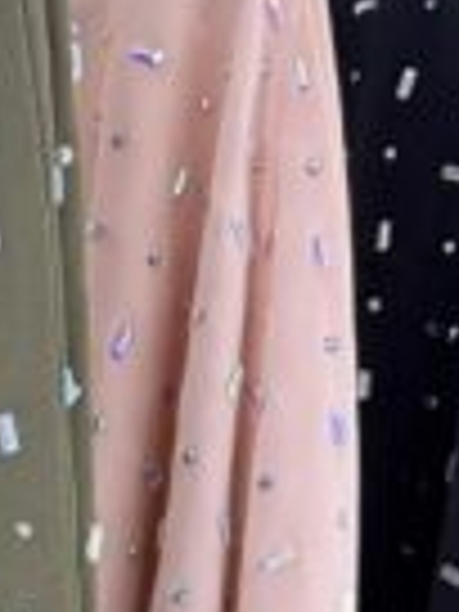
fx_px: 2493
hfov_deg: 9.2
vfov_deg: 12.0
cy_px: 1346
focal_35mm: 141
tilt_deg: -9.4
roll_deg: -2.2
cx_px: -738
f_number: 1.78
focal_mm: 6.76
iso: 125
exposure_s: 1/121
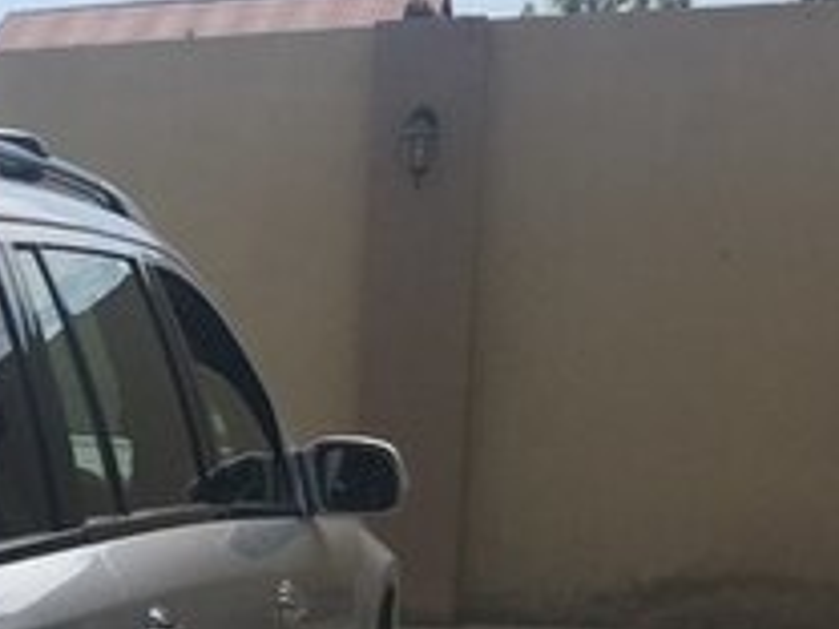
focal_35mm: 92
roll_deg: +2.1
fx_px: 2230
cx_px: -472
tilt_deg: -8.6
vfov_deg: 15.7
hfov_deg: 18.5
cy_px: 639
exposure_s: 1/2653
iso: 25
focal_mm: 4.15
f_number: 2.2
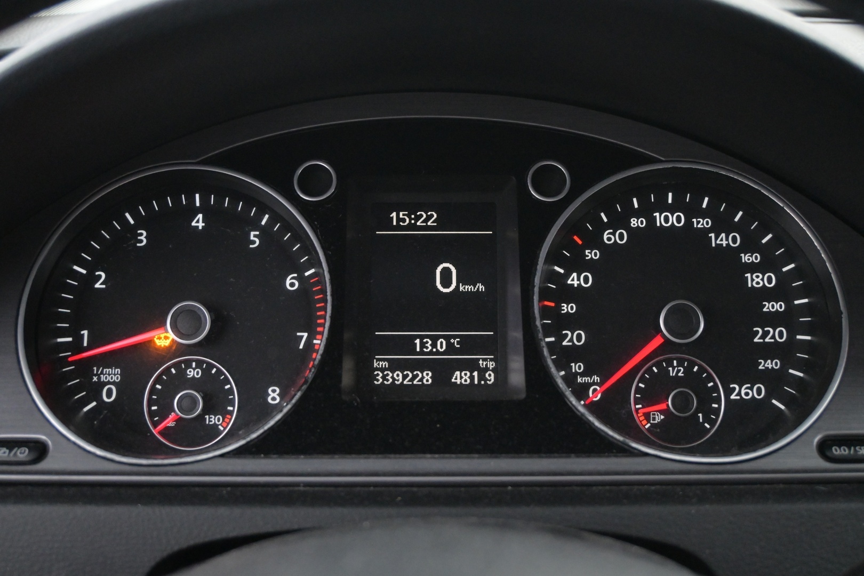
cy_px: 288
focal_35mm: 41
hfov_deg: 47.2
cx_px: 432
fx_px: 990
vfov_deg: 32.4
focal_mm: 27.5
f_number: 4.5
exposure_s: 1/40
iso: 4500
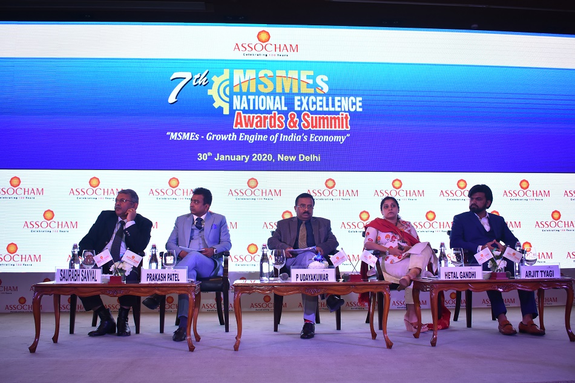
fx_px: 527
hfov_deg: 57.2
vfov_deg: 40.0
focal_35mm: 33
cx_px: 288
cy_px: 192
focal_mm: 22
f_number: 4.5
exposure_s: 1/160
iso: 640
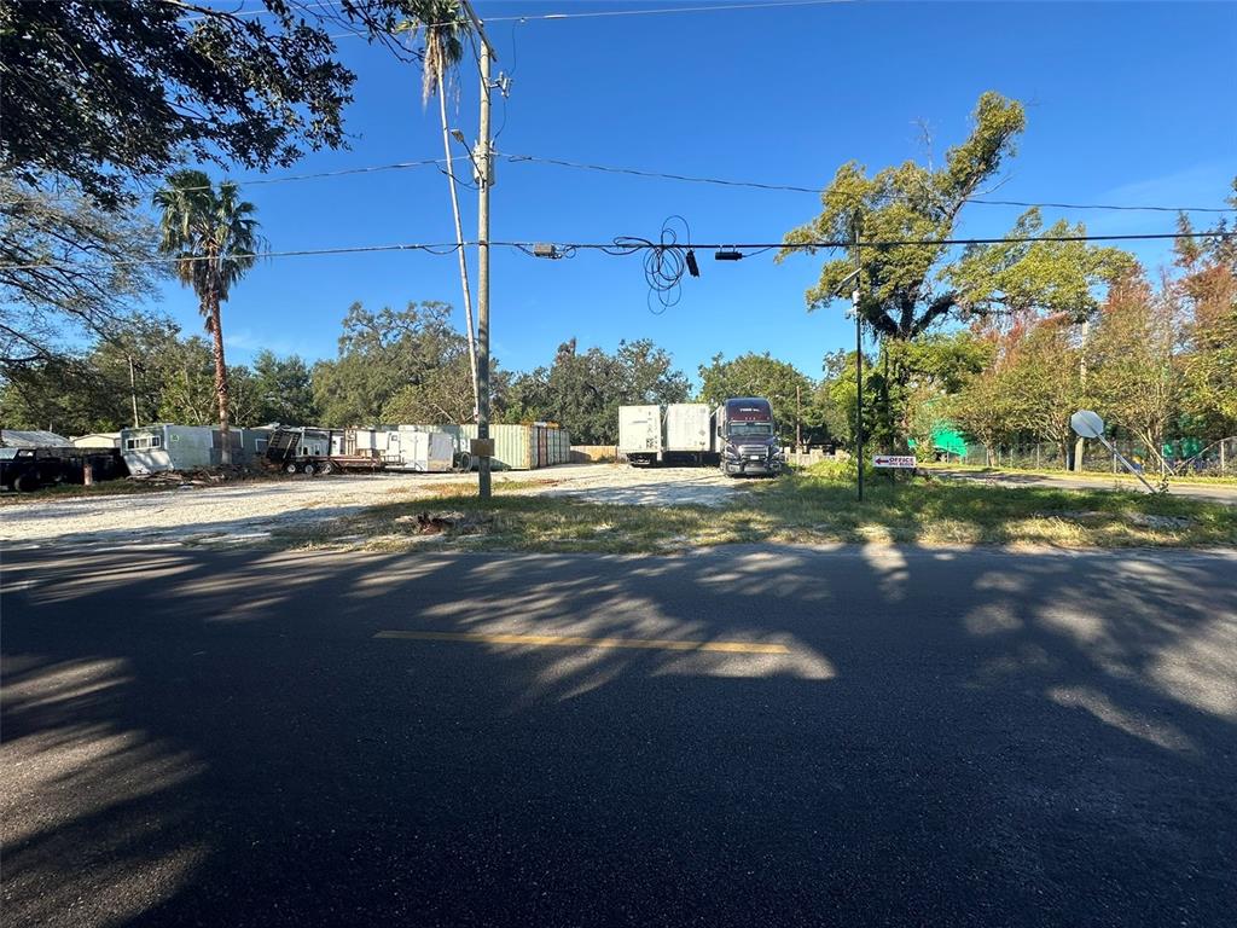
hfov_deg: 102.1
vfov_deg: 85.7
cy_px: 464
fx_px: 500
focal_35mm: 14
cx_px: 618
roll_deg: +0.3
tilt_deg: -1.4
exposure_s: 1/1135
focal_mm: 2.22
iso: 40
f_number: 2.2
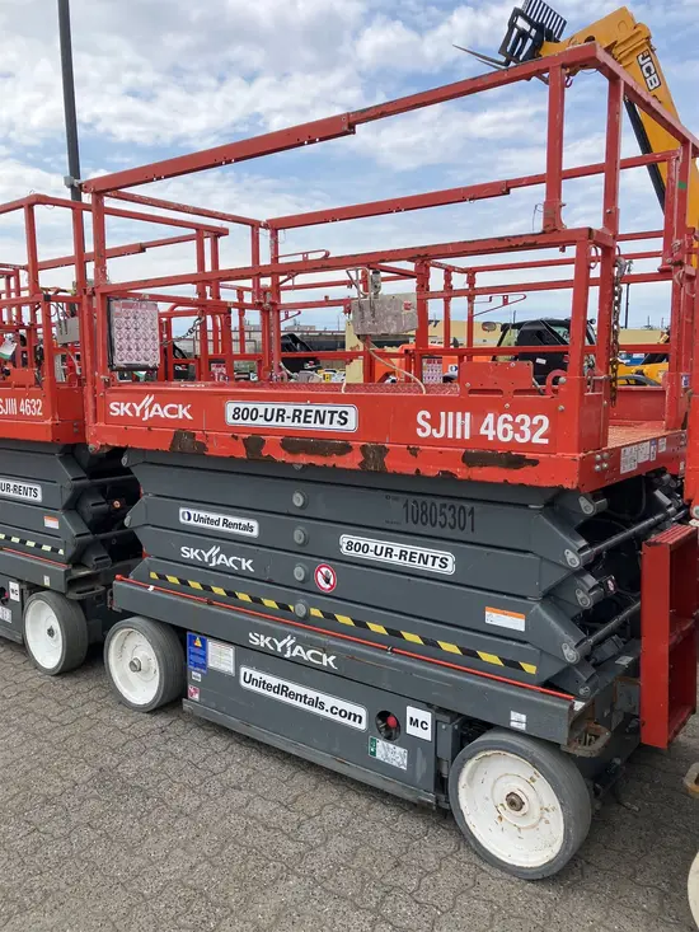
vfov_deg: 63.4
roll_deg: -0.3
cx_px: 350
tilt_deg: -5.8
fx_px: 754
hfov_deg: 49.8
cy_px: 466
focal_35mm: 28
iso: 32
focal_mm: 3.99
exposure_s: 1/1473
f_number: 1.8
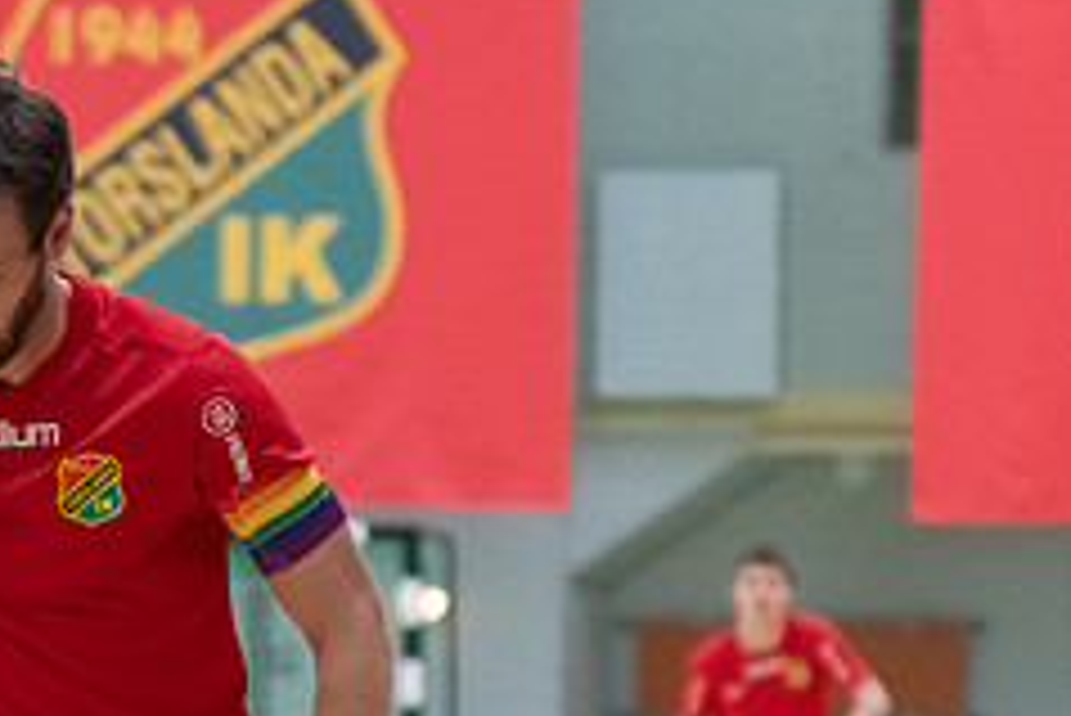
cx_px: 238
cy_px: 808
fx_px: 8037
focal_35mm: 270
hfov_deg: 7.6
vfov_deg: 5.1
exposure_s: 1/800
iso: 800
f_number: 2.8
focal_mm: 70
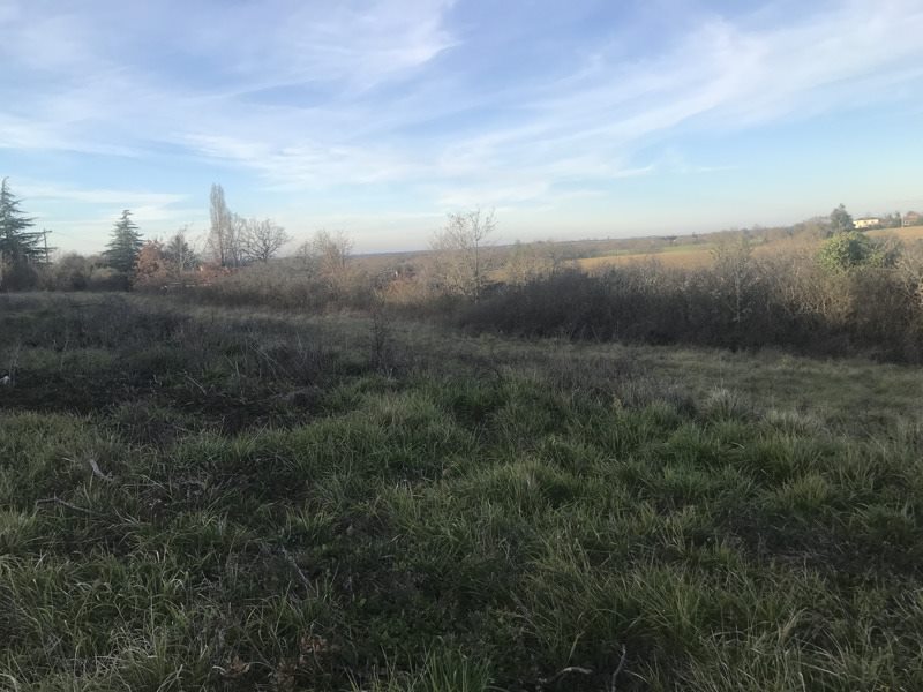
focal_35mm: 28
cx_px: 462
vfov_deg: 49.7
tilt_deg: -5.9
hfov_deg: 63.4
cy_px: 346
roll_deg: +3.3
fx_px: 747
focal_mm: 3.99
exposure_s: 1/805
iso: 20
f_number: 1.8
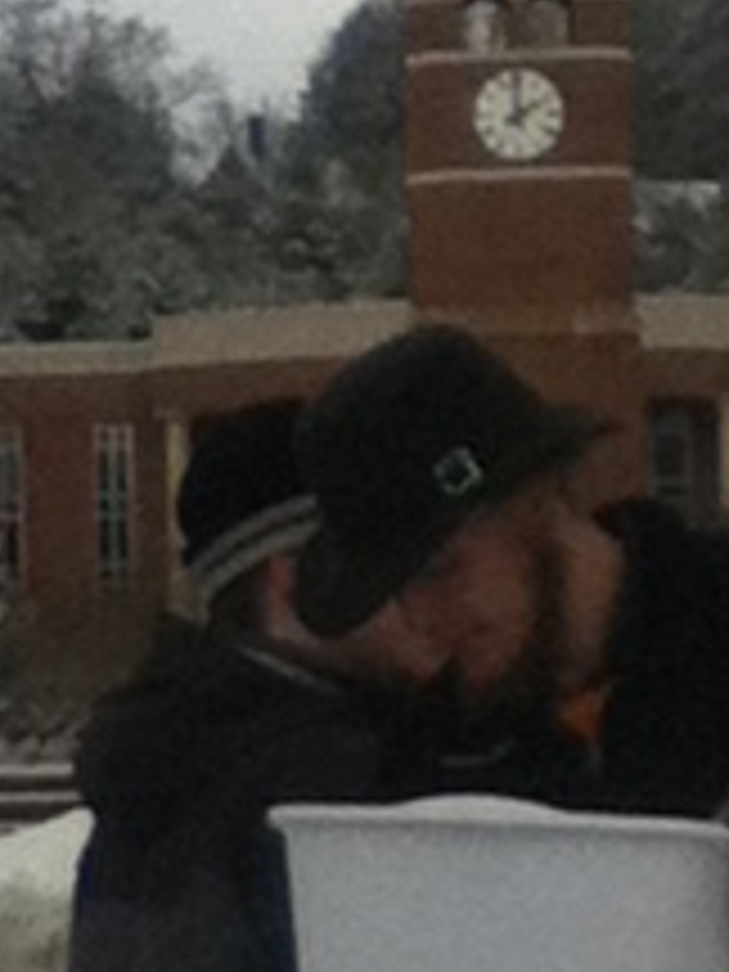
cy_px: 860
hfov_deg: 10.4
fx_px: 3987
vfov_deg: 13.8
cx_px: 36
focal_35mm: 142
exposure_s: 1/1313
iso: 80
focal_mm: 3.85
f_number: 2.4
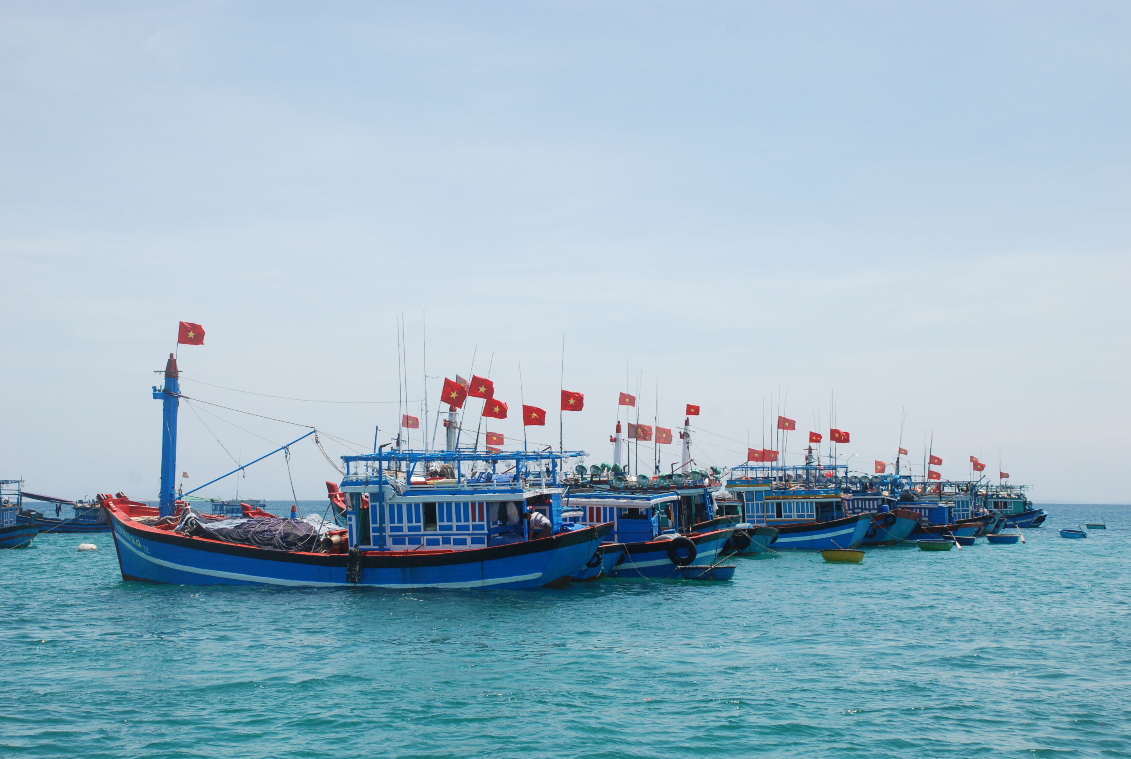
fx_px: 1889
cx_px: 566
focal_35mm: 60
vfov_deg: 22.7
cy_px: 380
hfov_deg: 33.3
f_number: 11
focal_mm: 40
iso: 400
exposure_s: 1/500
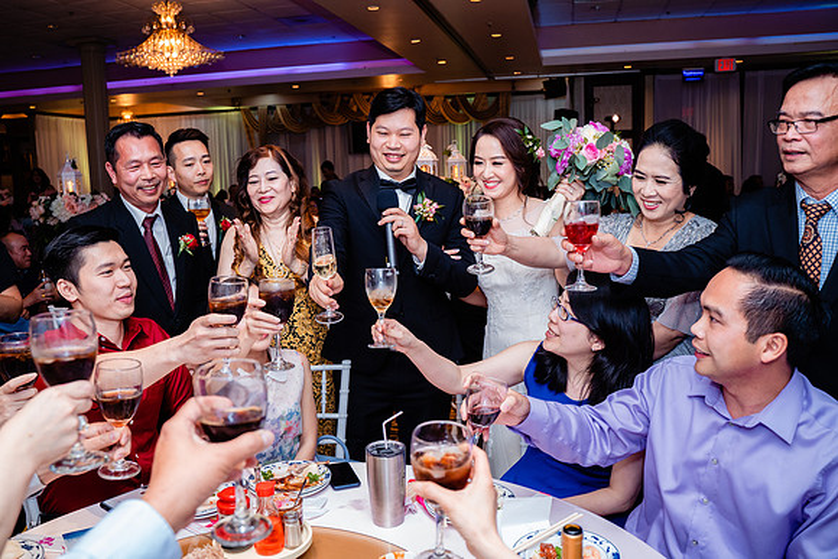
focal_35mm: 30
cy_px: 270
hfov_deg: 62.7
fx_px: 687
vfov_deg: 44.3
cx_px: 396
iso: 1600
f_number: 4.5
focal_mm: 28
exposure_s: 1/250
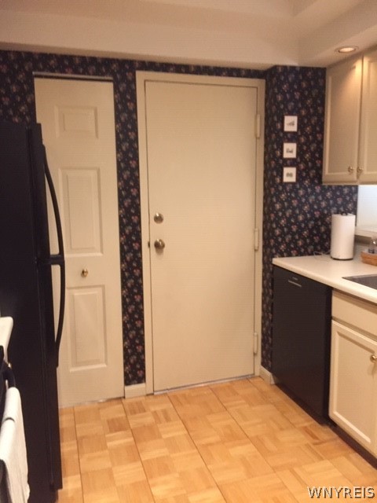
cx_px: 188
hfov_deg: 48.2
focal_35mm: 29
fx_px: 421
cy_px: 252
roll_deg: +0.4
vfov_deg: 61.7
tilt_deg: -6.4
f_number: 2.2
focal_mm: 4.15
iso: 320
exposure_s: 1/15
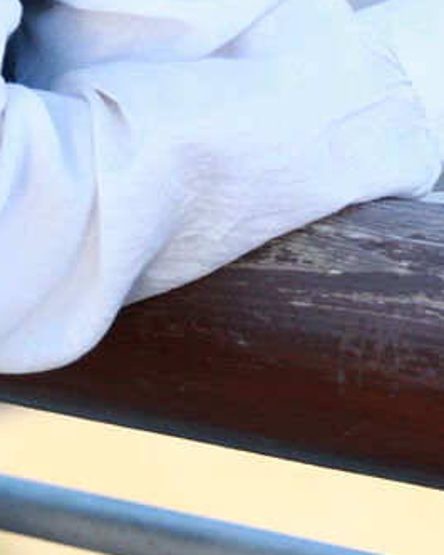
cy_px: -267
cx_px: -70
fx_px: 4187
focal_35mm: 255
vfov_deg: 7.5
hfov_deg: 6.0
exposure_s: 1/250
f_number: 2.8
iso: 100
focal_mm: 50
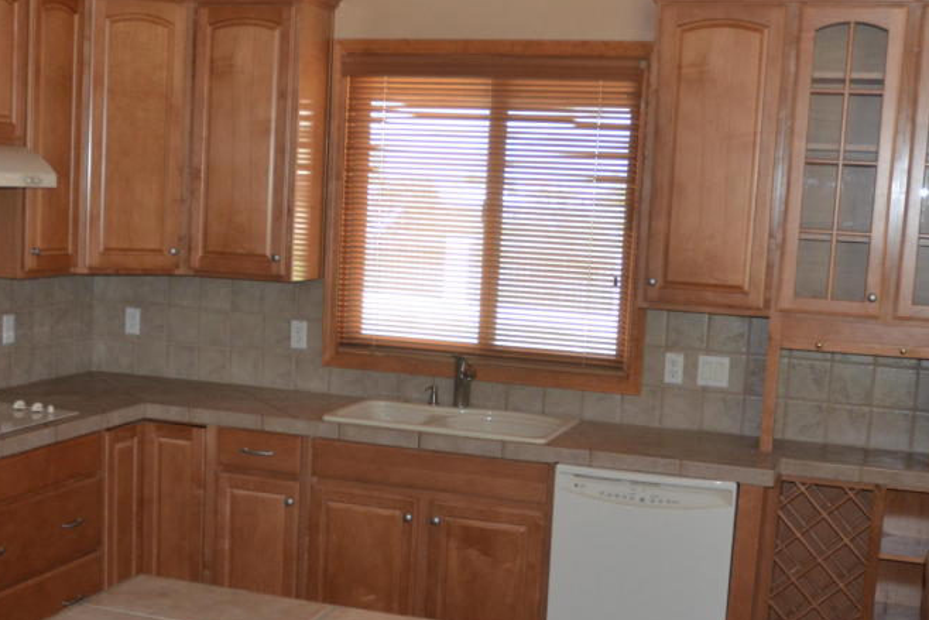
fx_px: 1497
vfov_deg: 23.3
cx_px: 349
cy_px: 391
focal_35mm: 58
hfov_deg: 34.3
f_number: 3.5
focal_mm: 22
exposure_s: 1/60
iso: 800
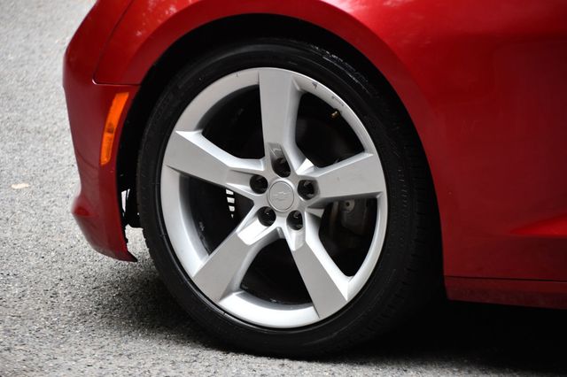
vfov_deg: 7.9
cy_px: 188
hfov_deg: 11.8
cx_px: 284
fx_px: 2739
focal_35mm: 174
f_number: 4.8
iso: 400
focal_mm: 116
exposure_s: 1/250
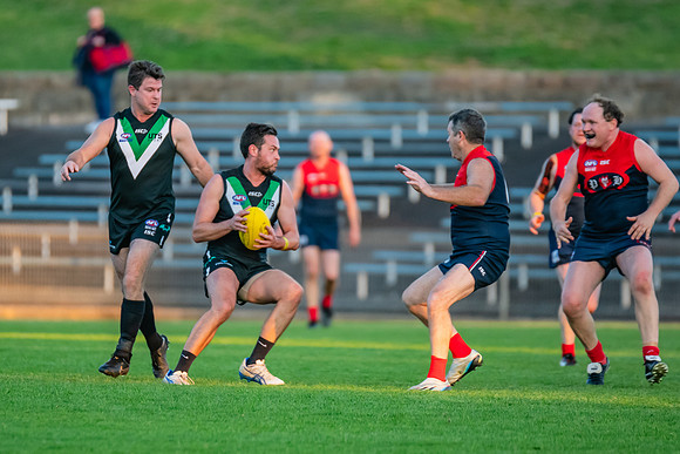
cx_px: 218
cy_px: 233
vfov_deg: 2.5
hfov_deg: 3.7
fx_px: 10507
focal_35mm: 556
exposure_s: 1/1600
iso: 1250
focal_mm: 300
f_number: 2.8
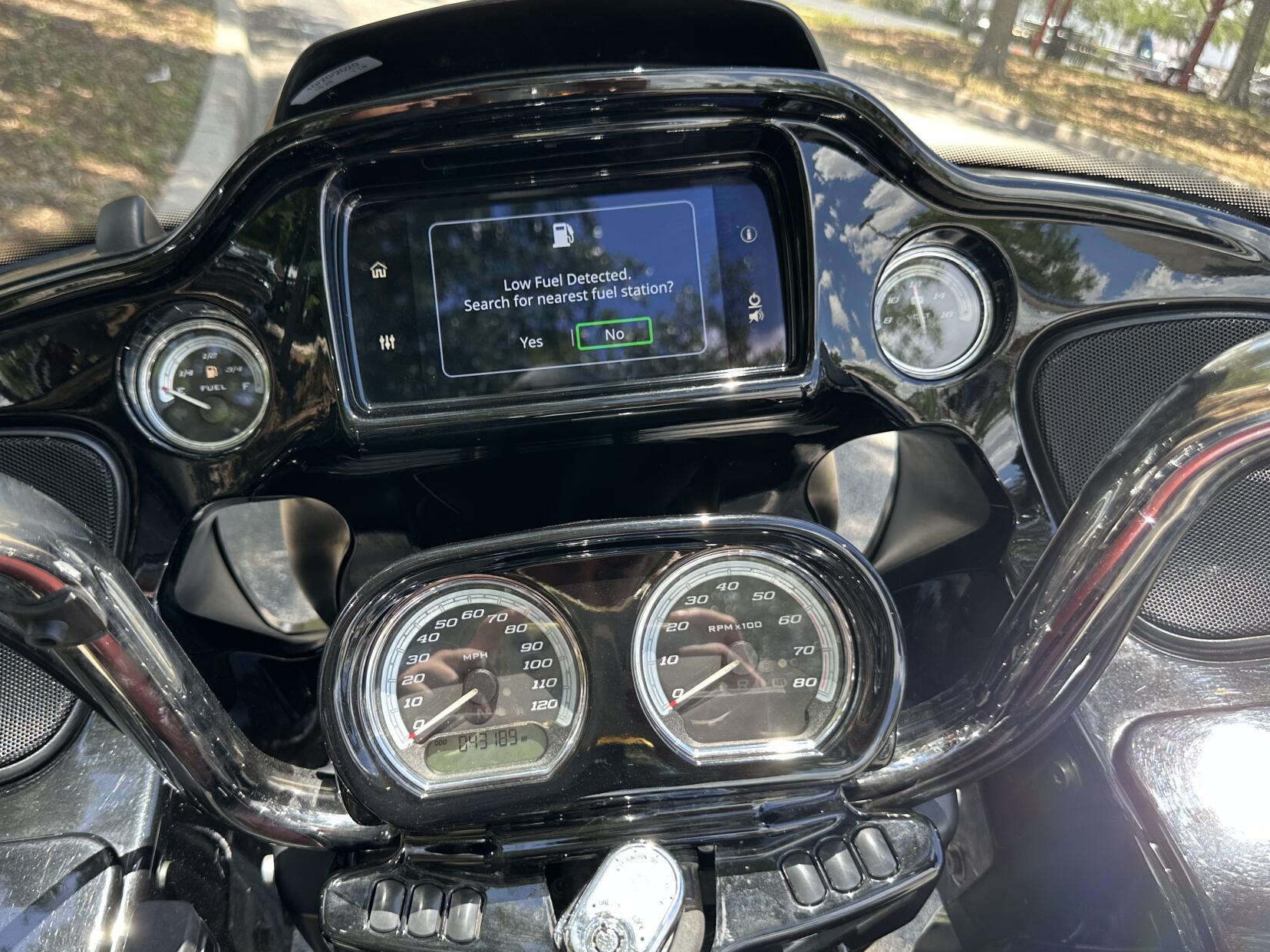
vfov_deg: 48.2
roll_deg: -13.2
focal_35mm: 29
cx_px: 541
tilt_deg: -26.0
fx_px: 1064
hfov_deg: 61.4
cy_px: 506
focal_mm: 6.86
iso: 80
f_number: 1.78
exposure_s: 1/360
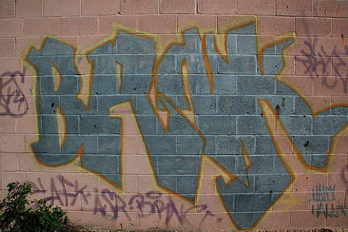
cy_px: 116
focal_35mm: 27
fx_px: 261
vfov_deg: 47.9
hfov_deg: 67.4
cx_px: 174
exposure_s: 1/160
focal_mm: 18
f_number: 16
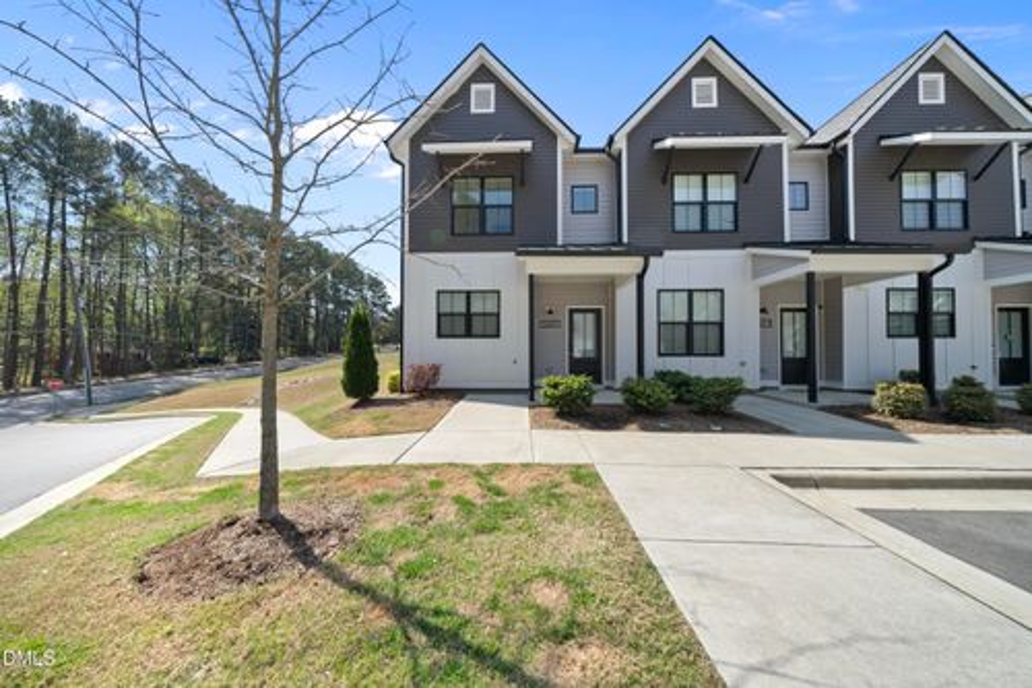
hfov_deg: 112.6
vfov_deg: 90.0
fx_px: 344
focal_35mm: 12
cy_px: 344
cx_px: 516
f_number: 7.1
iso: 80
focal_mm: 12
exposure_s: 1/60
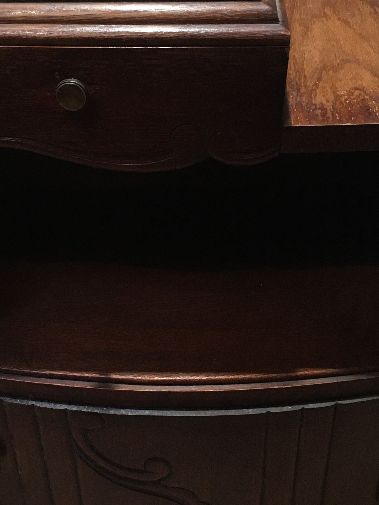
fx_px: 803
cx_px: 143
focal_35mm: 55
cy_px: 277
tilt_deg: -39.1
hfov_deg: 26.5
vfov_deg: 34.9
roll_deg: +3.2
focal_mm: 4.15
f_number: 2.2
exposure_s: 1/20
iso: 200
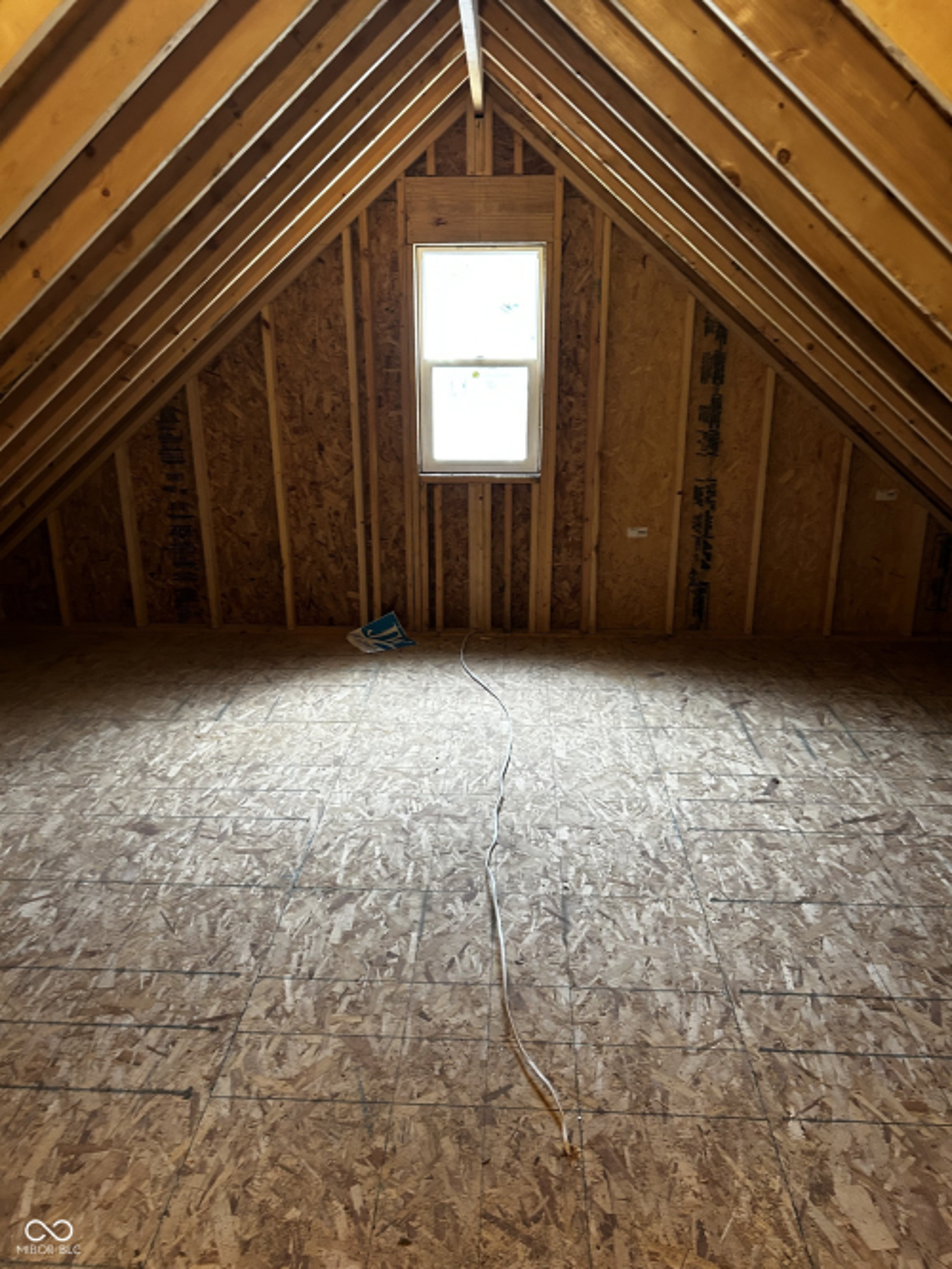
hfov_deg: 53.0
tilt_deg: -18.5
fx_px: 954
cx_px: 476
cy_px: 634
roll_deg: +0.0
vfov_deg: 67.3
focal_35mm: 26
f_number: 1.5
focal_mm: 5.7
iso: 250
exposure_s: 1/60
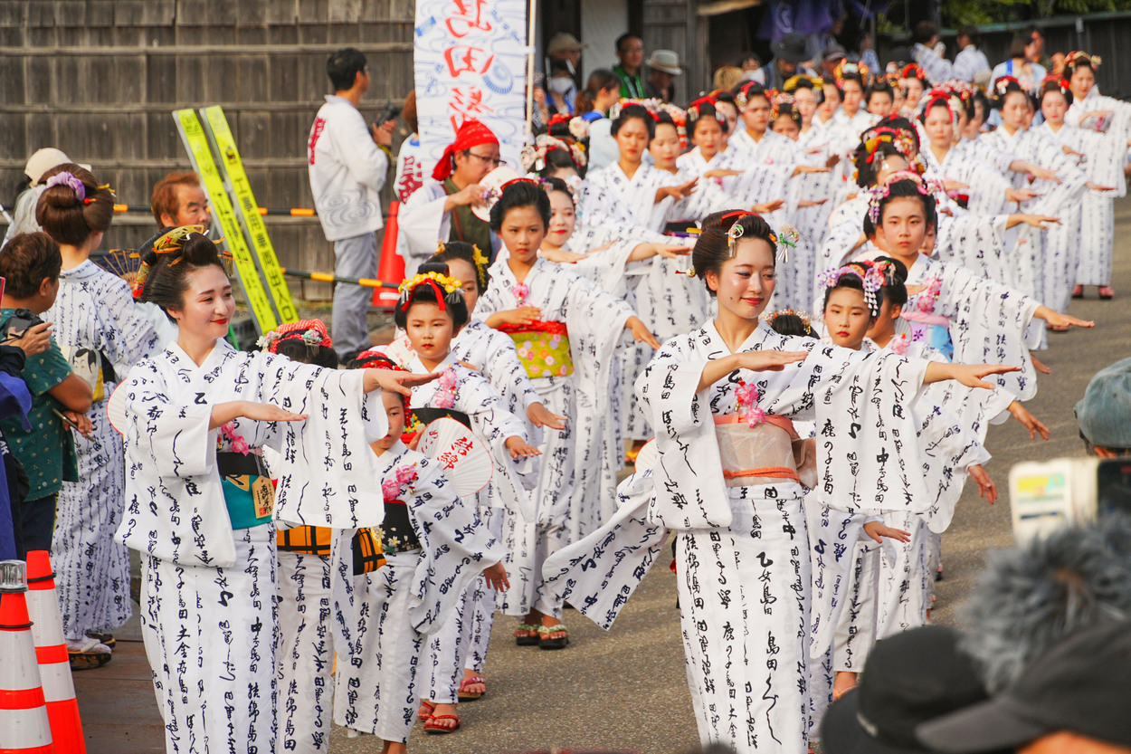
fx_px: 4947
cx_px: 566
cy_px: 377
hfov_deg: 13.0
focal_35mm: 158
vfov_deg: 8.7
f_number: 6.3
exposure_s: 1/640
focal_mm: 105
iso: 125
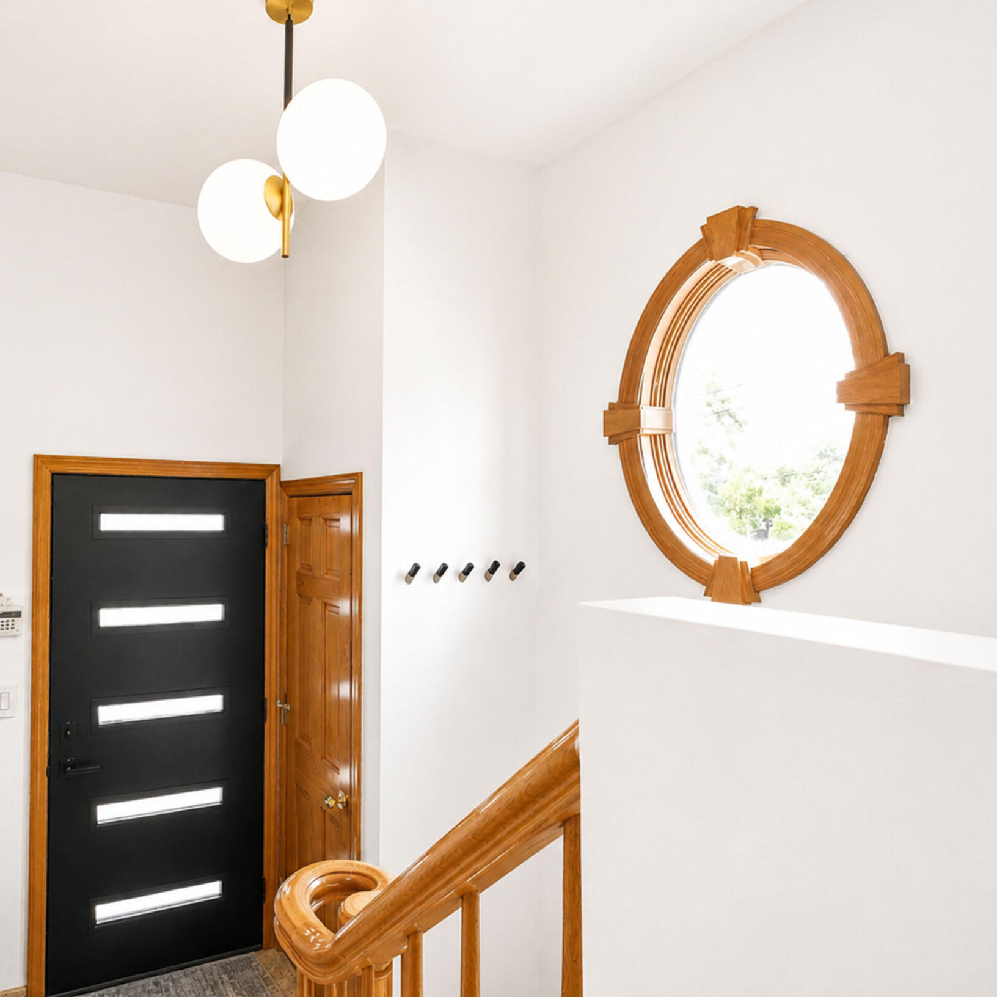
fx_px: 652
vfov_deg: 74.8
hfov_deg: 70.1
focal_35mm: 20
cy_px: 495
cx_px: 255
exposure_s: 1/60
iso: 1250
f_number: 9
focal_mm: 10
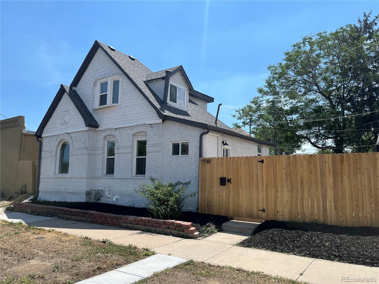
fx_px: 285
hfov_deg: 67.3
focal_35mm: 26
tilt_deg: +8.0
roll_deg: -0.8
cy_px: 142
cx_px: 190
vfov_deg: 53.1
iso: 50
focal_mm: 5.1
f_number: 1.6
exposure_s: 1/3745
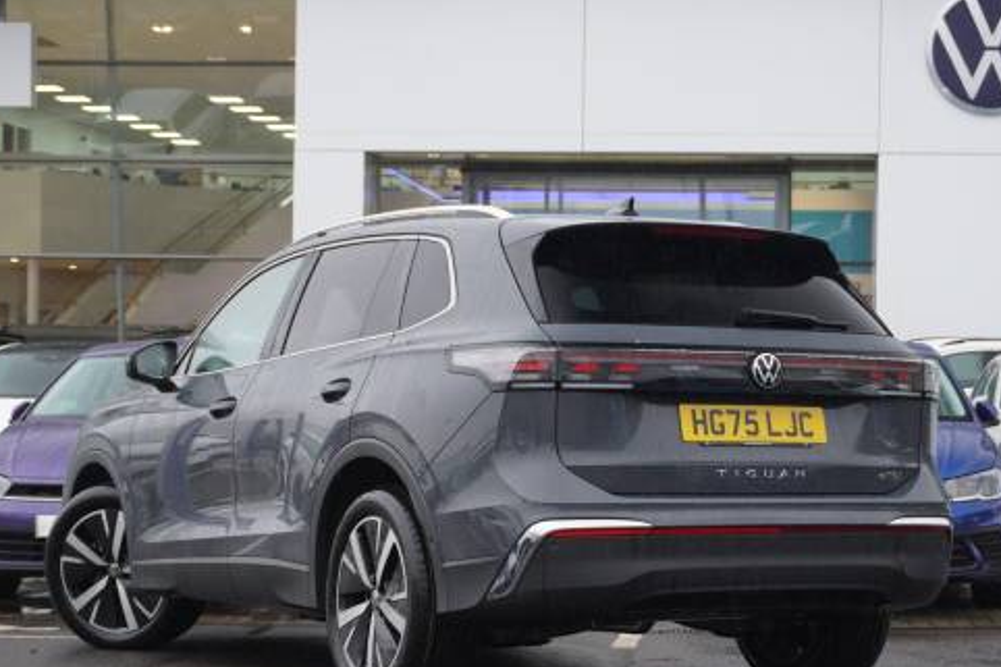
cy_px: 370
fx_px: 2159
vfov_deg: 17.6
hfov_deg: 26.1
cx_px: 509
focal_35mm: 78
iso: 1600
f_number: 5.6
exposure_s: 1/160
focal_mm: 39
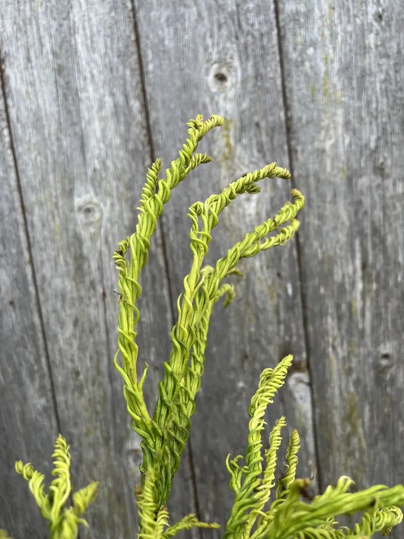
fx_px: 405
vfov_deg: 67.3
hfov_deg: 53.1
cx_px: 202
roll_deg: +8.3
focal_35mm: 26
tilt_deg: -7.0
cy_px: 270
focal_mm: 5.1
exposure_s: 1/967
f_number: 1.6
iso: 50
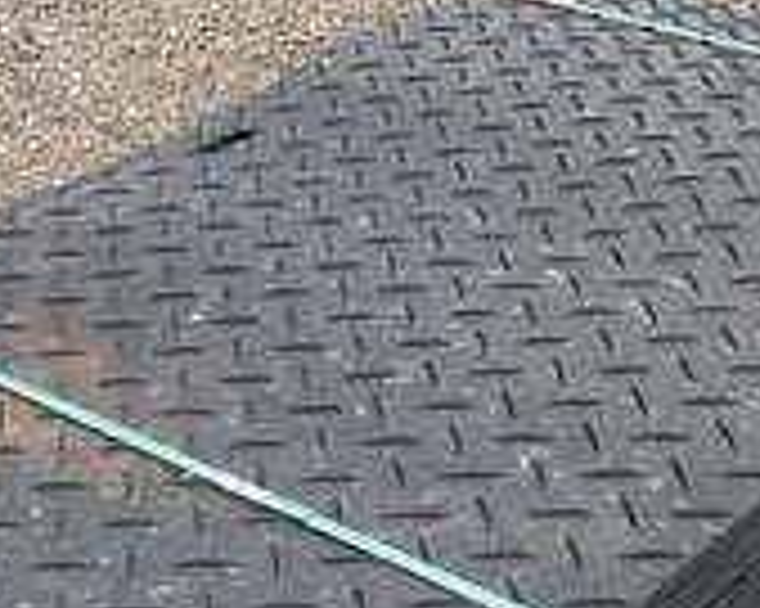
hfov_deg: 26.0
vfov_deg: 21.7
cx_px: -94
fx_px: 1506
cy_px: 658
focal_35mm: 67
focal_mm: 3
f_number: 1.8
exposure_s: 1/929
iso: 25
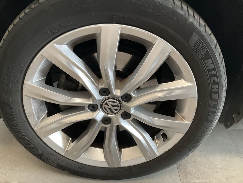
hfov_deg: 61.7
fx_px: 204
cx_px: 122
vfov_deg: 48.2
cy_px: 92
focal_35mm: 29
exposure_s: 1/60
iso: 125
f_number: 1.8
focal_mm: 3
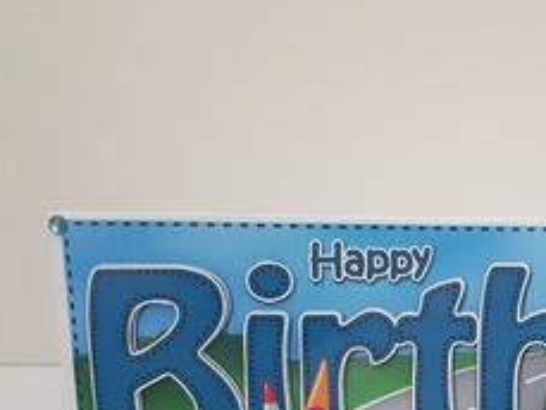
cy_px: 294
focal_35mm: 51
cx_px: 501
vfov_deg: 28.3
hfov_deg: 35.1
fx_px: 805
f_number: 1.7
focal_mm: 4.2
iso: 200
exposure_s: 1/11
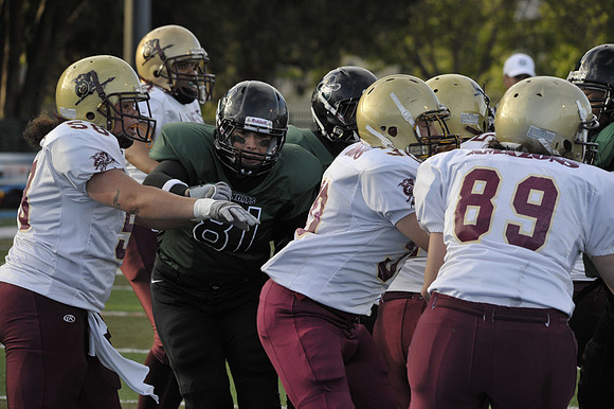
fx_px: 4943
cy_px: 204
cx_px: 307
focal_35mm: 290
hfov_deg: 7.1
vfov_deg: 4.7
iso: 2200
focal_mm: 290
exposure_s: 1/1000
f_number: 10
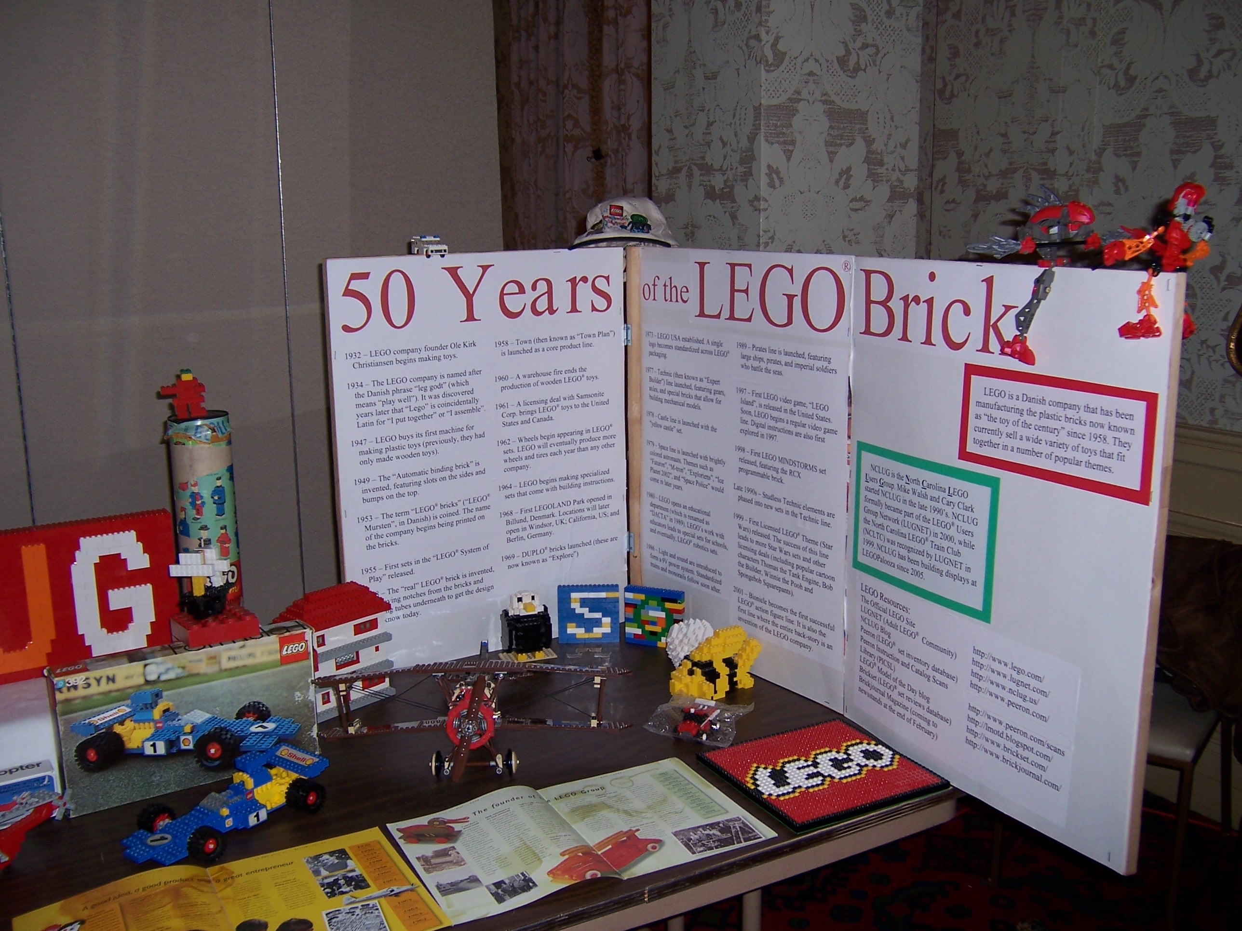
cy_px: 466
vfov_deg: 42.9
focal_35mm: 33
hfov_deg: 55.4
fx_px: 1184
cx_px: 621
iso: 80
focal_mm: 5.5
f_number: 2.8
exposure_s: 1/60
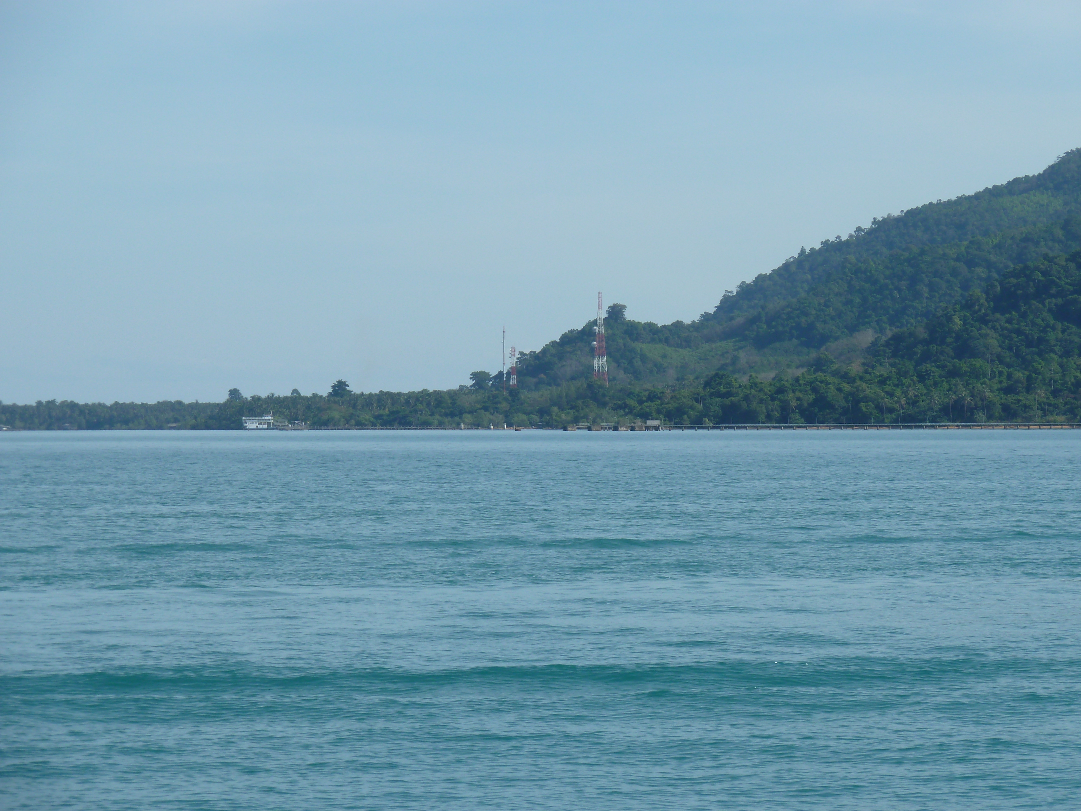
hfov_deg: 13.4
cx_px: 540
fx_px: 4591
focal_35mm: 147
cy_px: 406
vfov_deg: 10.1
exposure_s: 1/500
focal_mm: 24.1
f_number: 5.6
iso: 80
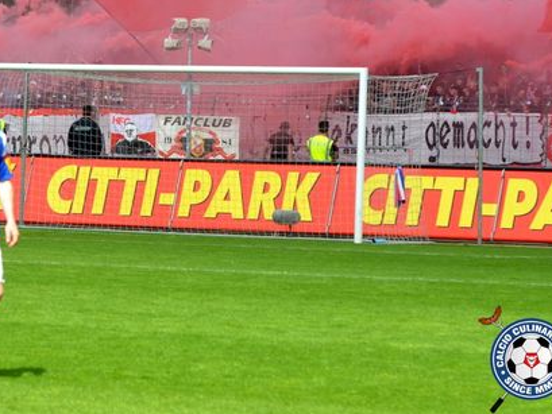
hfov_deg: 9.8
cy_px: 167
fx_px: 3206
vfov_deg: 7.4
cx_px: 220
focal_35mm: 201
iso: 320
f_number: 5.6
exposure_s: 1/1250
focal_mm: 100
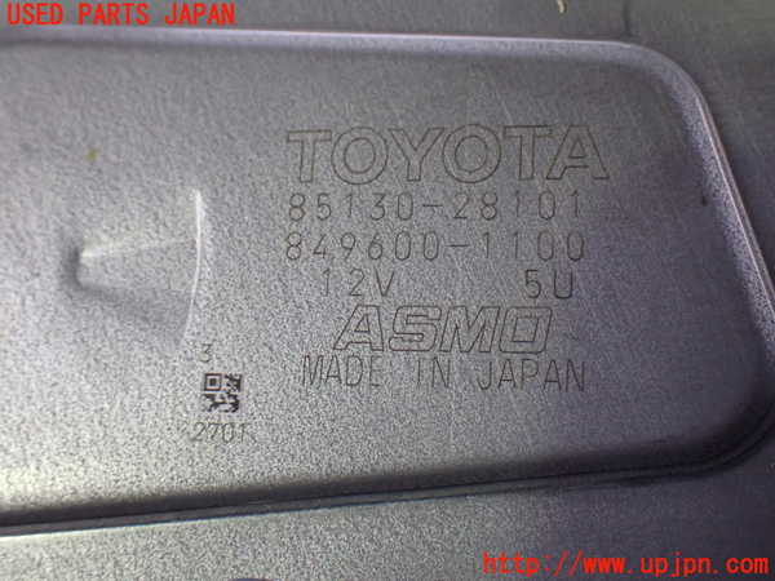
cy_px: 290
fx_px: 1119
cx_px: 388
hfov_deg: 38.2
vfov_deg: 29.1
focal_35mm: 50
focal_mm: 9.01
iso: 800
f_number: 3.2
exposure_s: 1/80
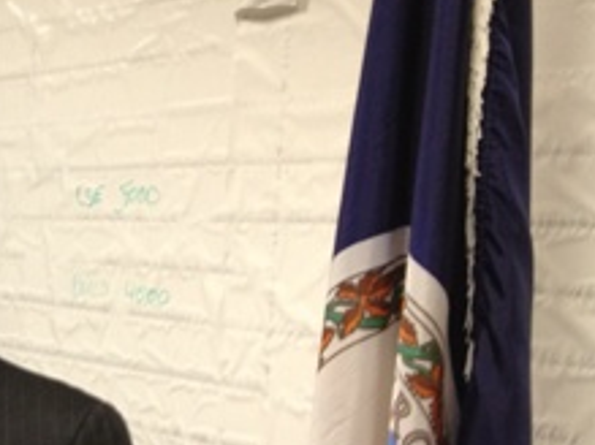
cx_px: -129
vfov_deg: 15.7
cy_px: 300
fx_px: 1615
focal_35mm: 94
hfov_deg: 19.6
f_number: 2.4
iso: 125
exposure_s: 1/20
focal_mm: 4.28
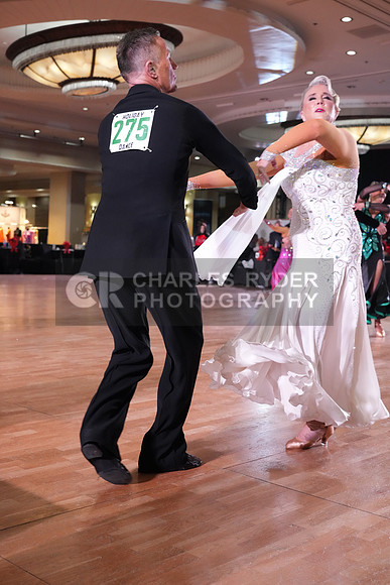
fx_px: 698
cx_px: 195
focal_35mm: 43
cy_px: 292
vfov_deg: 45.4
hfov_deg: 31.2
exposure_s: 1/320
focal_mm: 43
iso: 5000
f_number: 5
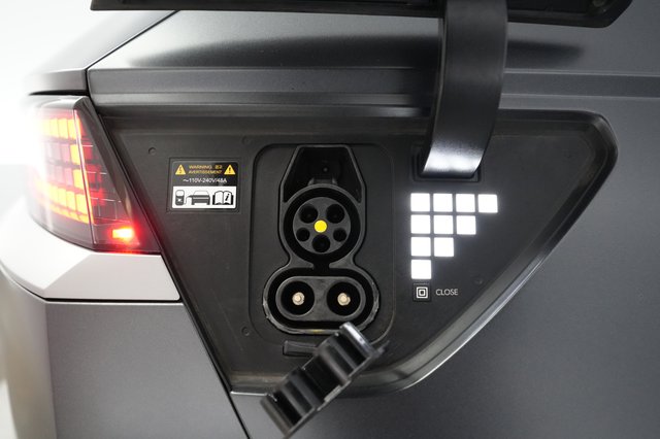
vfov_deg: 49.5
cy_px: 220
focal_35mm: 26
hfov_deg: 69.4
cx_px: 330
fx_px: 476
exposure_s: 1/160
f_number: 4
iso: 5000
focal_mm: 26
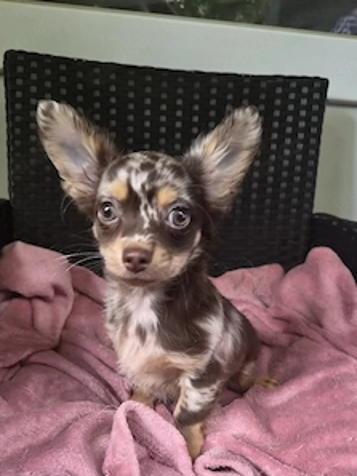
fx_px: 426
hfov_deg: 45.5
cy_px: 316
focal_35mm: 31
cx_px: 168
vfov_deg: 57.1
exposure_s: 1/100
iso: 250
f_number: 1.8
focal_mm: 5.4
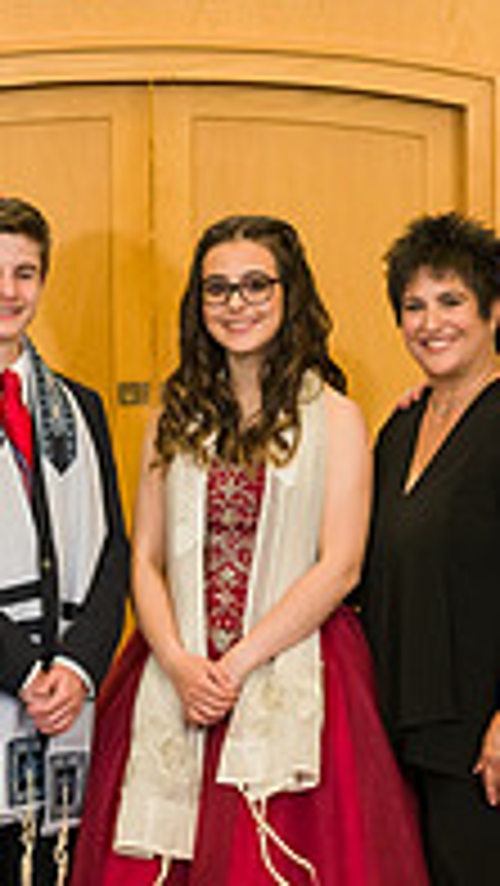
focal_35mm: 277
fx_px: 6520
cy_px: 425
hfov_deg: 4.4
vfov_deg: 7.8
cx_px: 261
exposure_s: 1/200
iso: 1250
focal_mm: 90
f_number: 5.6
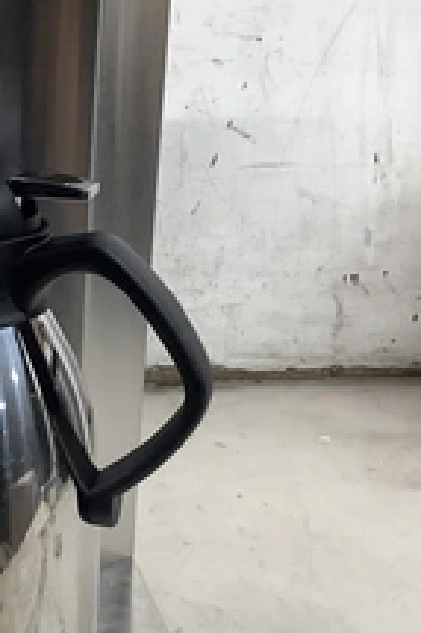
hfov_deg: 21.1
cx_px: -82
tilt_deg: -20.7
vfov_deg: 33.4
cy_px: 356
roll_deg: +1.3
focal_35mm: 60
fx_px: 1054
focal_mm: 3.3
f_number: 2.4
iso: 100
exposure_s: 1/120
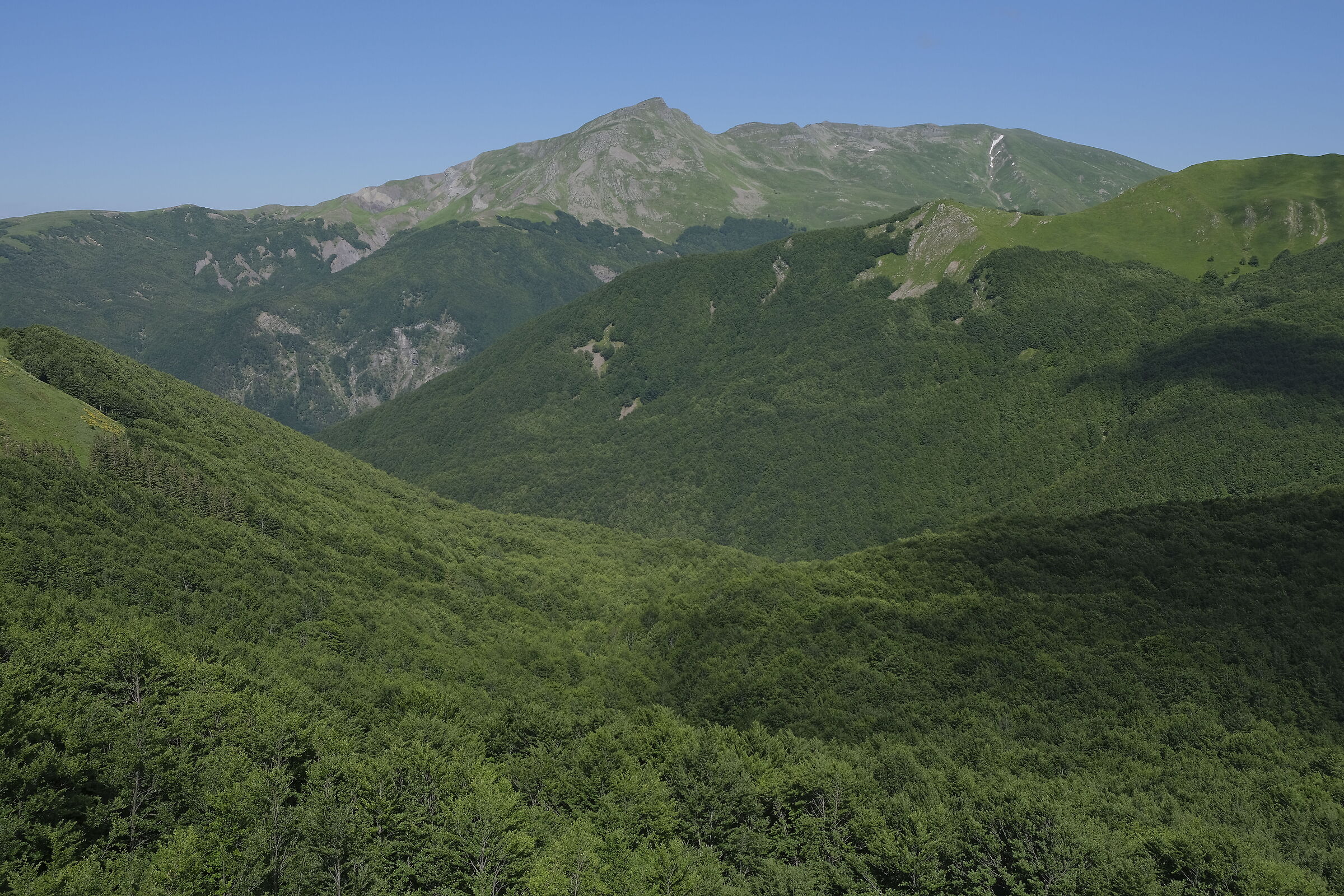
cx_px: 672
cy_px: 448
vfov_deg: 40.0
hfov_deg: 57.2
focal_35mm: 33
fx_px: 1232
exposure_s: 1/800
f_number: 9
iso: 320
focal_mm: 22.3
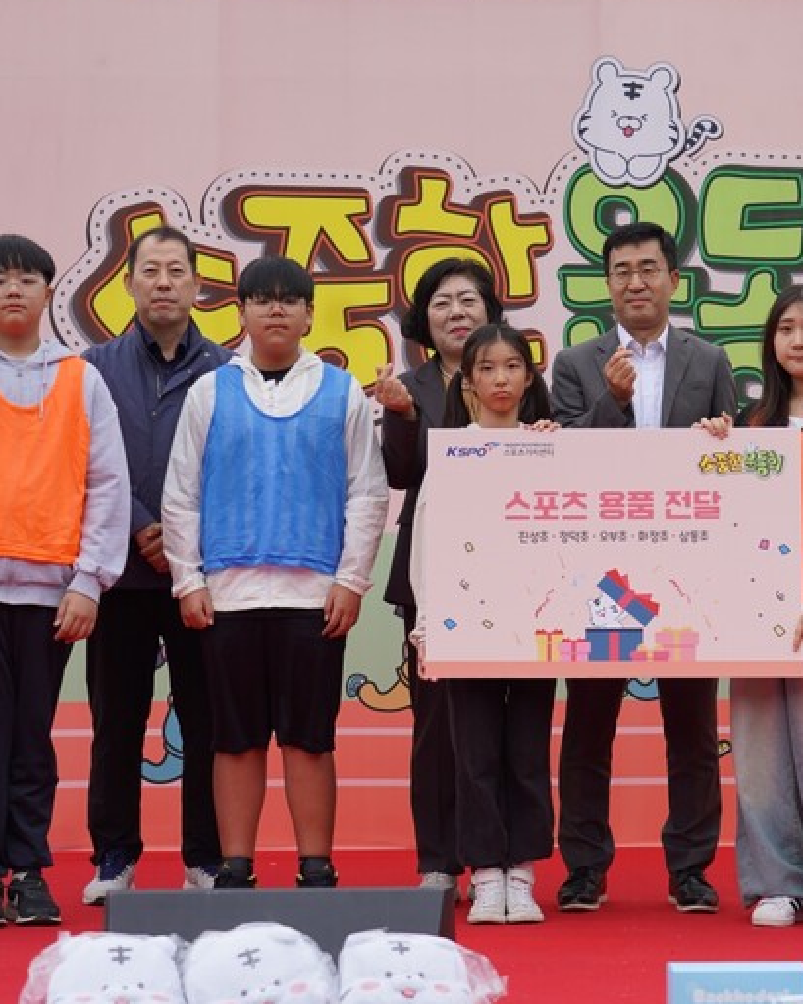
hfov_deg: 18.8
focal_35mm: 81
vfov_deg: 23.5
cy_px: 434
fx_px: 2406
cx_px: 597
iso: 100
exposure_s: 1/250
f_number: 4.5
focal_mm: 49
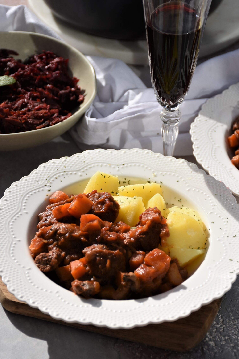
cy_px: 186
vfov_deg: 19.8
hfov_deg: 13.3
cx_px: 120
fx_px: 1025
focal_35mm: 103
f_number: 5.6
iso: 200
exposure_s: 1/2500
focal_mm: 60
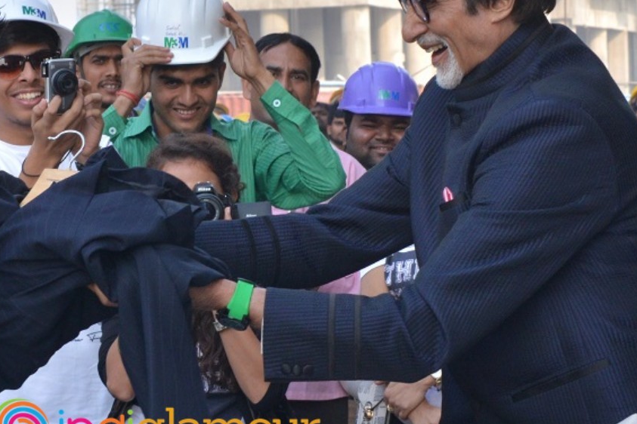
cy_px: 167
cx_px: 153
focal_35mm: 200
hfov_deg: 10.3
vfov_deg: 6.9
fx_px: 3539
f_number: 14
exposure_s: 1/250
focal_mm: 75
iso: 1250
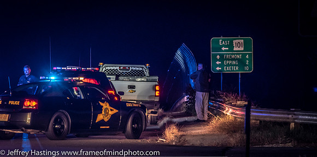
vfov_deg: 3.3
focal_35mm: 332
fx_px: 2713
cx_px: 152
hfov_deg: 6.7
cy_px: 88
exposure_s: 1/50
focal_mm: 190
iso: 2000
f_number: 5.6
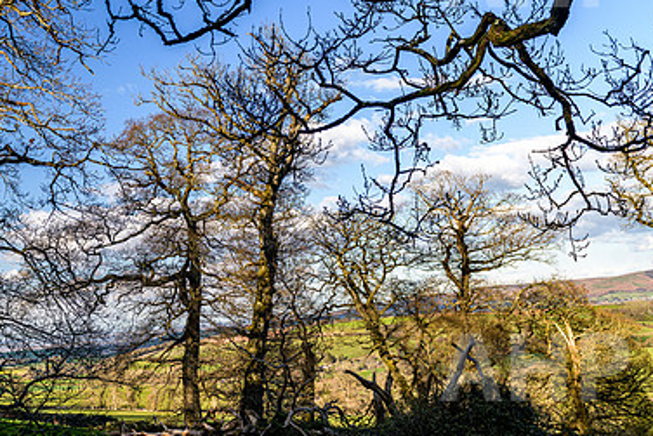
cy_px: 180
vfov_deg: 35.9
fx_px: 671
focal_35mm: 37
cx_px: 207
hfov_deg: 50.7
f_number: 5
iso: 125
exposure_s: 1/250
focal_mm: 24
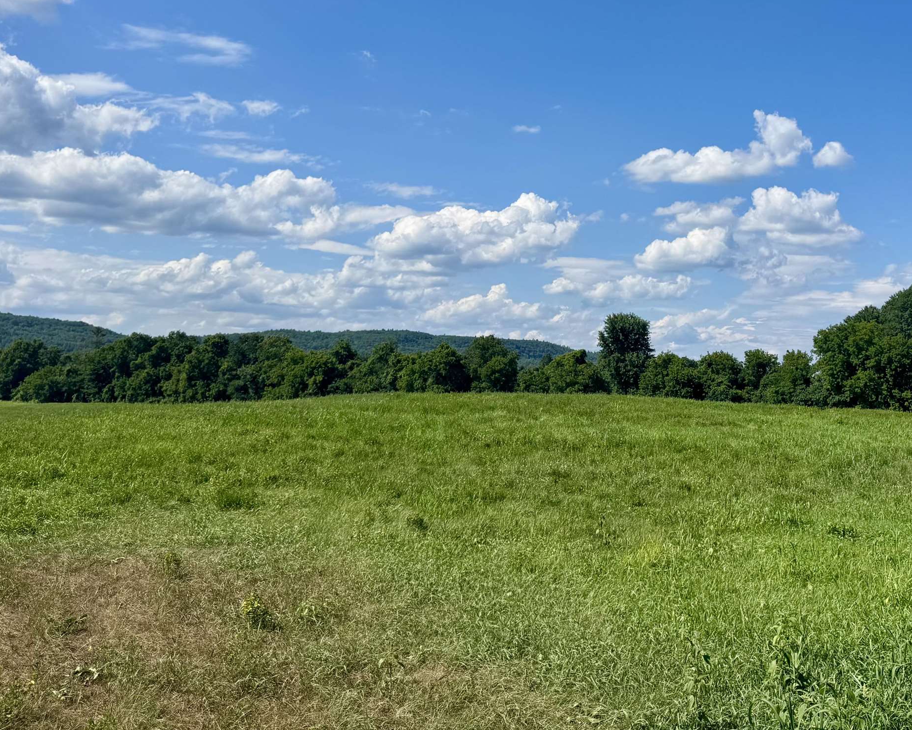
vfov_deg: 37.1
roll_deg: -2.3
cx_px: 623
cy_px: 163
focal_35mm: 39
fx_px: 1053
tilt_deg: +12.1
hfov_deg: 46.0
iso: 80
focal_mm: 6.76
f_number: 1.78
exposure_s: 1/7092
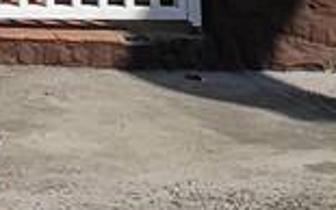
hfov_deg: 9.2
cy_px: -779
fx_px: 1823
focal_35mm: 199
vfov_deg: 5.3
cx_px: -533
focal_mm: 5.58
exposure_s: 1/3195
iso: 50
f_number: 1.8
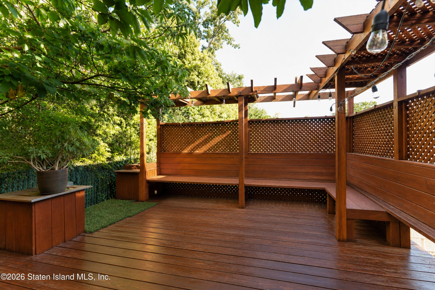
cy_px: 145
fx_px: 193
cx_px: 218
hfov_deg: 96.7
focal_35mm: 16
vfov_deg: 73.8
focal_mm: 16
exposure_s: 1/50
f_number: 5
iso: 64
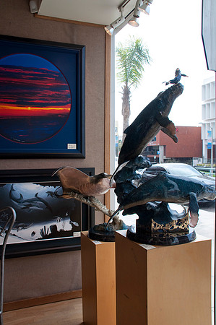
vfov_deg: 57.3
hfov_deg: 39.9
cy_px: 162
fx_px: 298
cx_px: 108
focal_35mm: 33
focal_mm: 22
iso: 200
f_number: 7.1
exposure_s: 1/200
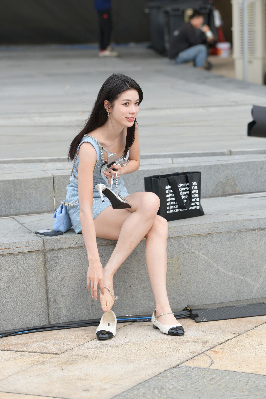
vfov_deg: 16.4
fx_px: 1385
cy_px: 200
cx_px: 133
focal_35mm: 125
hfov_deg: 11.0
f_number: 4.5
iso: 400
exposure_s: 1/640
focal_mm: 125
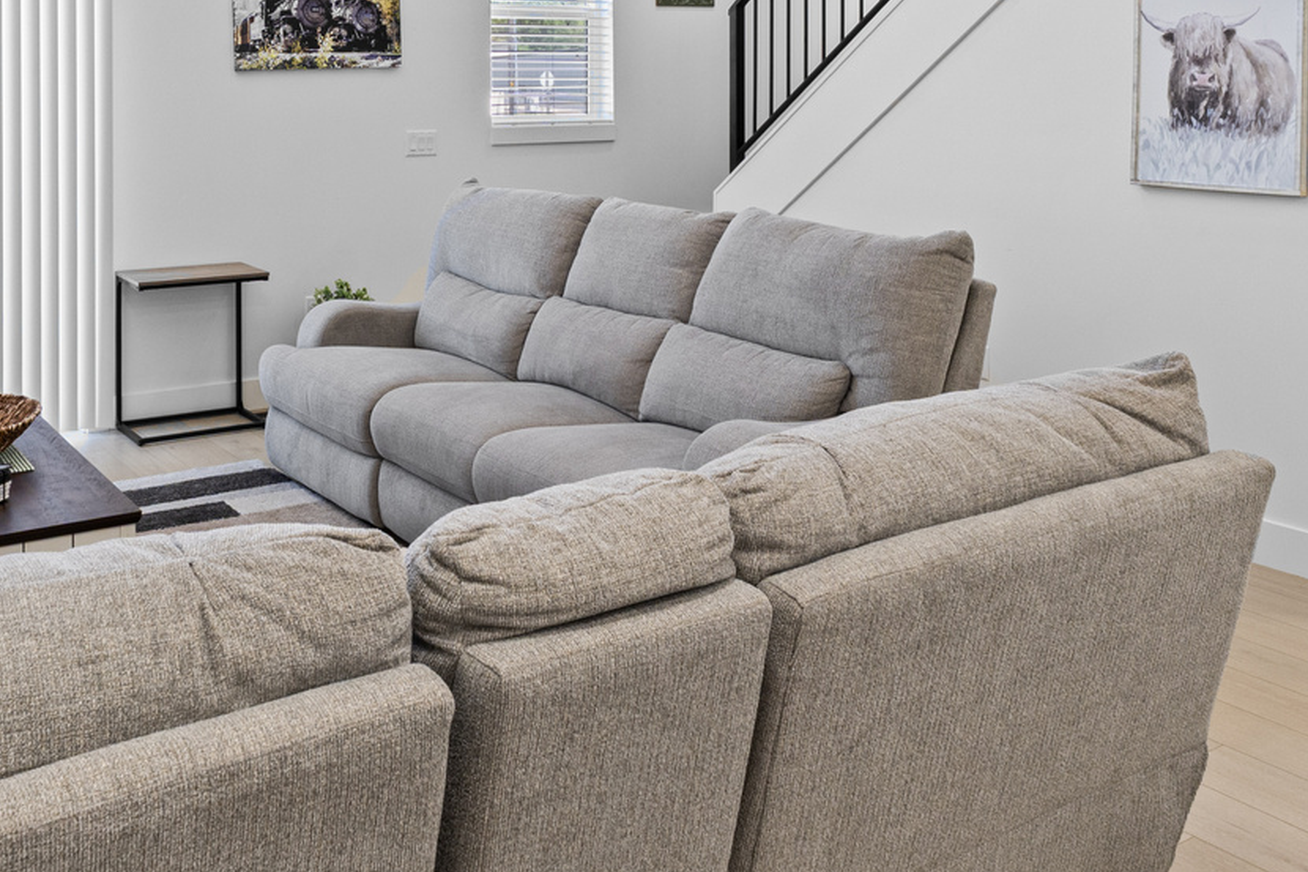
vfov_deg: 34.0
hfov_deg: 51.4
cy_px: 88
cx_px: 504
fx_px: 1344
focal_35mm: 37
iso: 320
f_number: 9
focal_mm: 10
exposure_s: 1/6
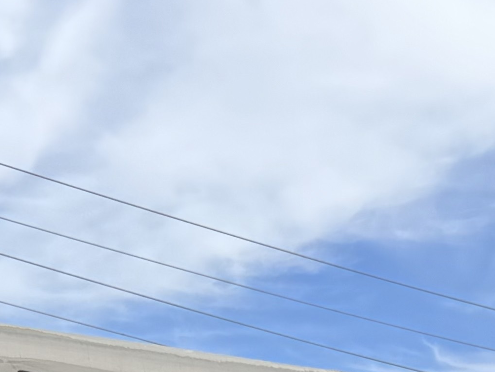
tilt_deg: -0.9
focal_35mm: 135
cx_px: 409
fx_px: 1931
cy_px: 971
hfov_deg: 14.5
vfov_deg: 9.5
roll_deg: +0.2
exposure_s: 1/1112
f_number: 1.78
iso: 80
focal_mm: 6.76
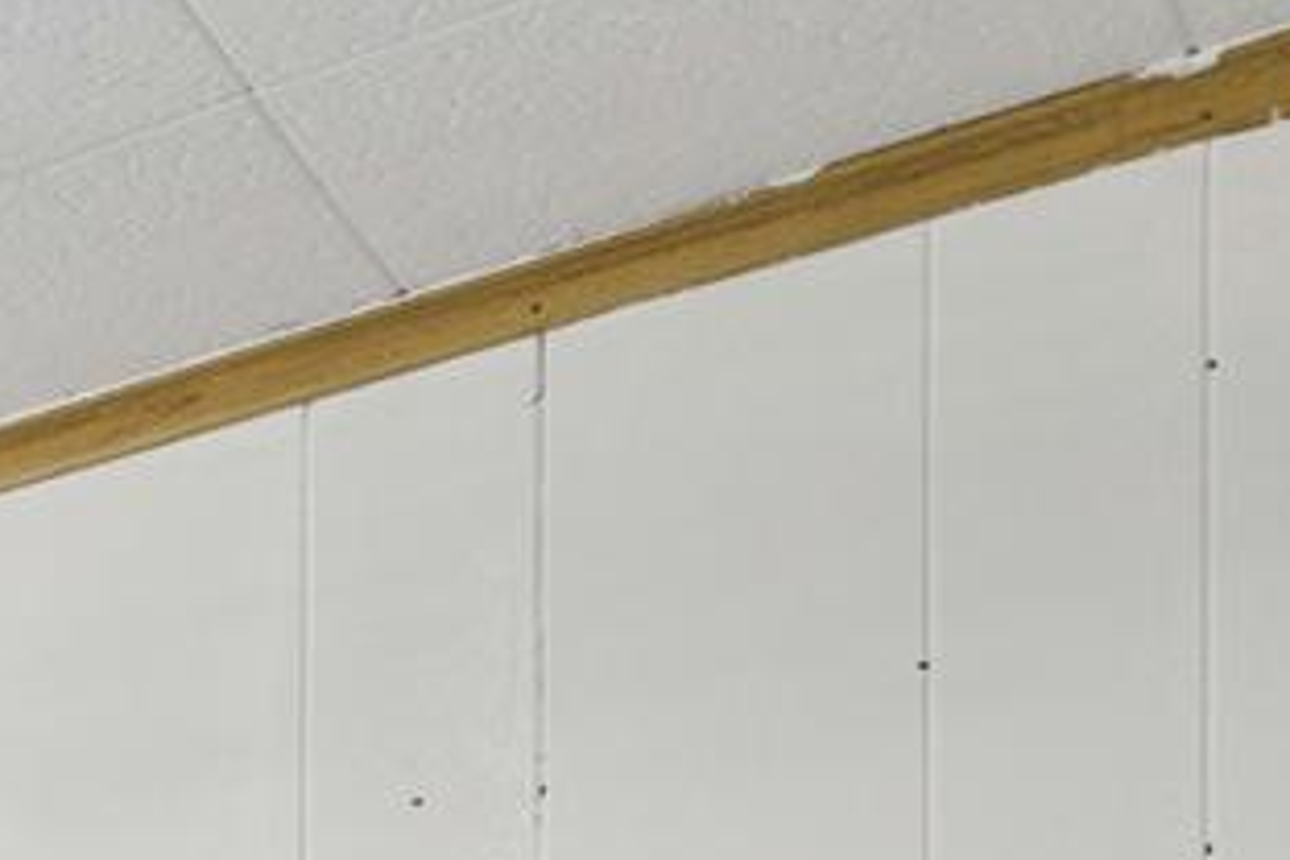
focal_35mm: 105
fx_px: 3762
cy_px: 2348
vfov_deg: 10.4
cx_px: -2295
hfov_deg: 12.2
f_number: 8
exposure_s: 1/1.67
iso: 640
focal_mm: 16
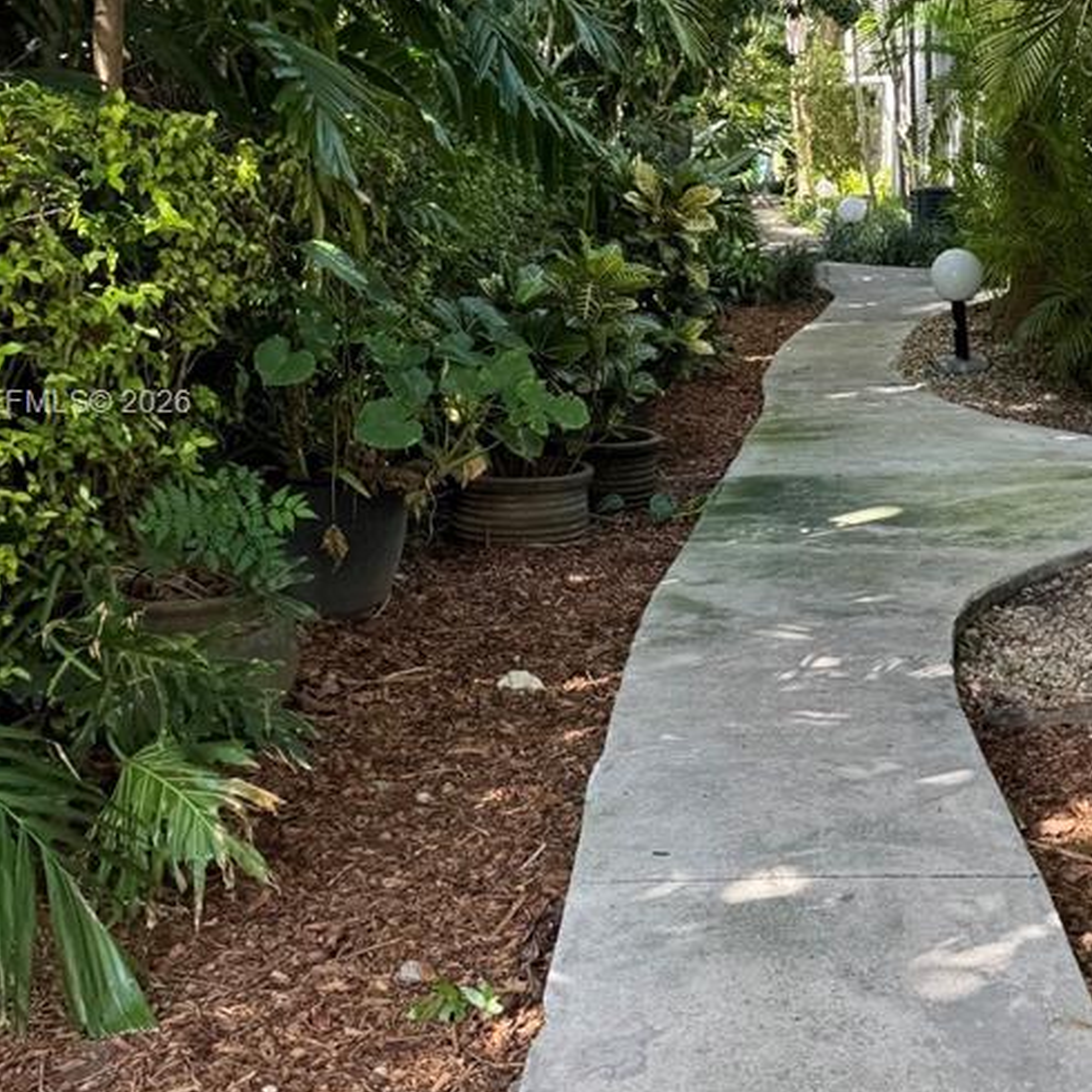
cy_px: 406
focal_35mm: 52
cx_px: 782
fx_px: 1856
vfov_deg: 32.6
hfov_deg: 32.3
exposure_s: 1/190
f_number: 1.78
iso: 80
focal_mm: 6.86
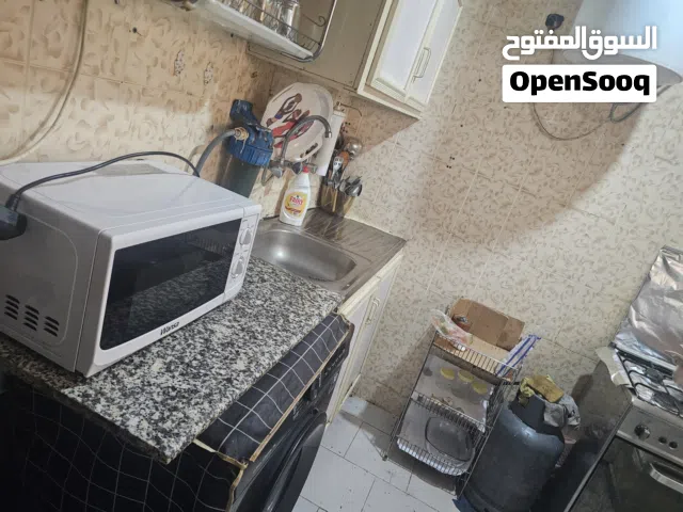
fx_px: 454
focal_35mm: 23
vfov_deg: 58.9
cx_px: 342
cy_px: 256
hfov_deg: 73.9
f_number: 1.7
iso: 1000
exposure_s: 1/100
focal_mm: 6.3
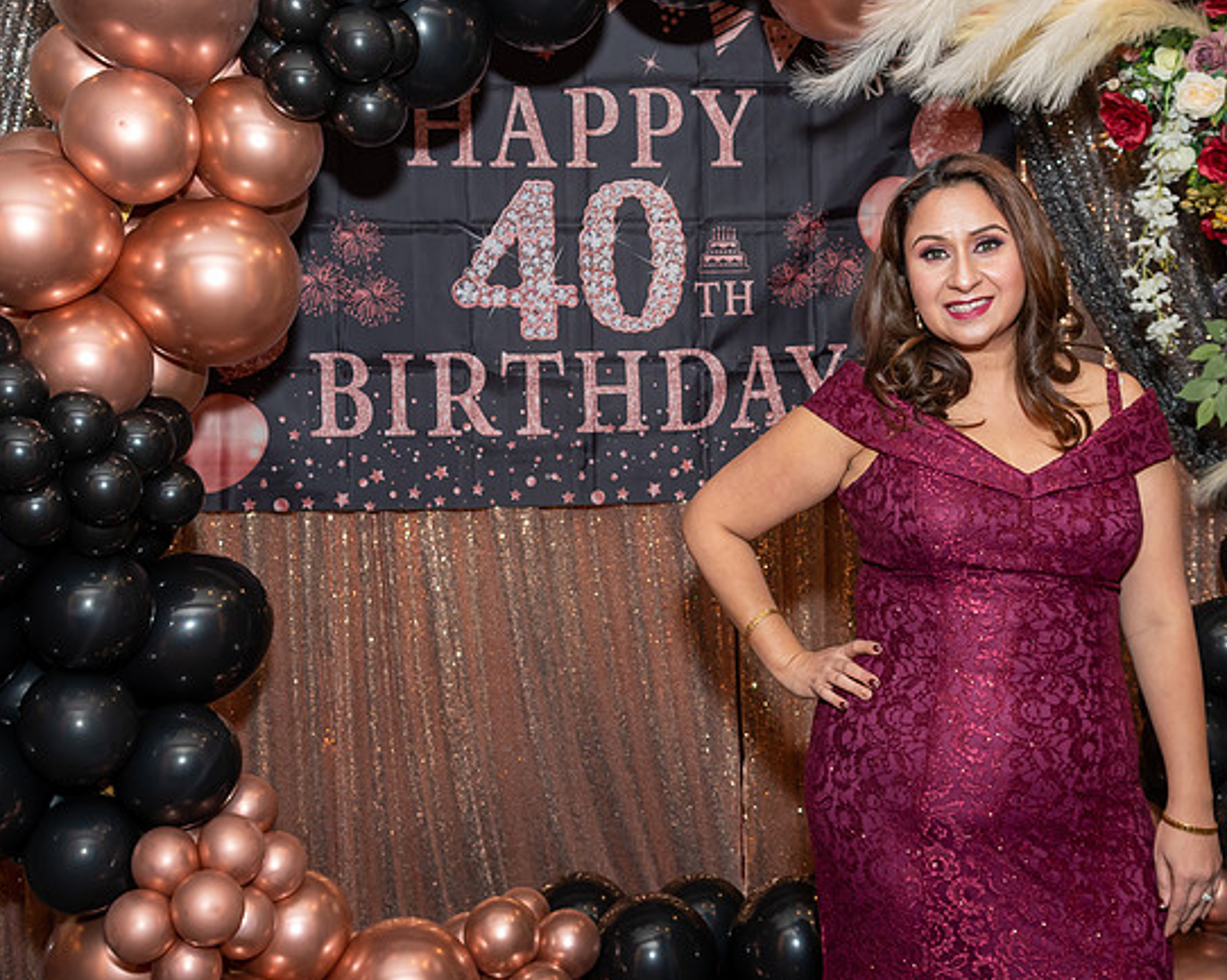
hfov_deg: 38.1
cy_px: 430
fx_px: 1778
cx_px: 625
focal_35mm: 49
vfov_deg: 30.8
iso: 400
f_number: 5
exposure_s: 1/250
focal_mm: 23
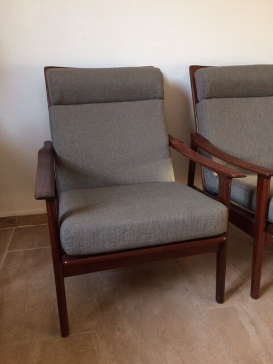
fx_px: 305
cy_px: 182
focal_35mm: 29
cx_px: 136
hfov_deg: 48.2
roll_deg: +0.6
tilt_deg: -22.4
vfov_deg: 61.7
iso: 80
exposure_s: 1/33
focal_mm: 4.15
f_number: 2.2
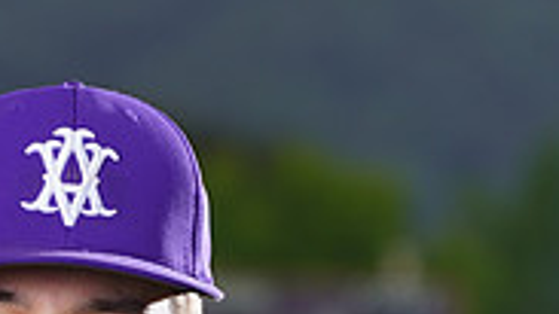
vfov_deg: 1.7
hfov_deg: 2.9
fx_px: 10866
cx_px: 69
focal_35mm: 733
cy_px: 796
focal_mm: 221
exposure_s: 1/250
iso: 100
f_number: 8
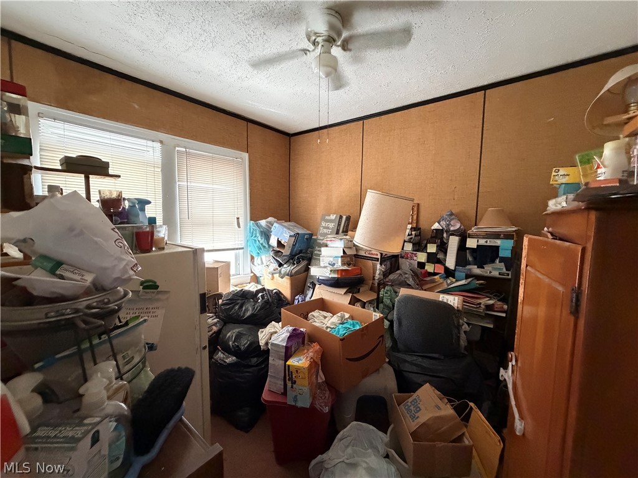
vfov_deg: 85.7
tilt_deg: -3.6
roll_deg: -0.2
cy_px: 239
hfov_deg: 102.1
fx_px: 258
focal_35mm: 14
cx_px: 319
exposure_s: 1/60
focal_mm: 2.22
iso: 1000
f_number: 2.2
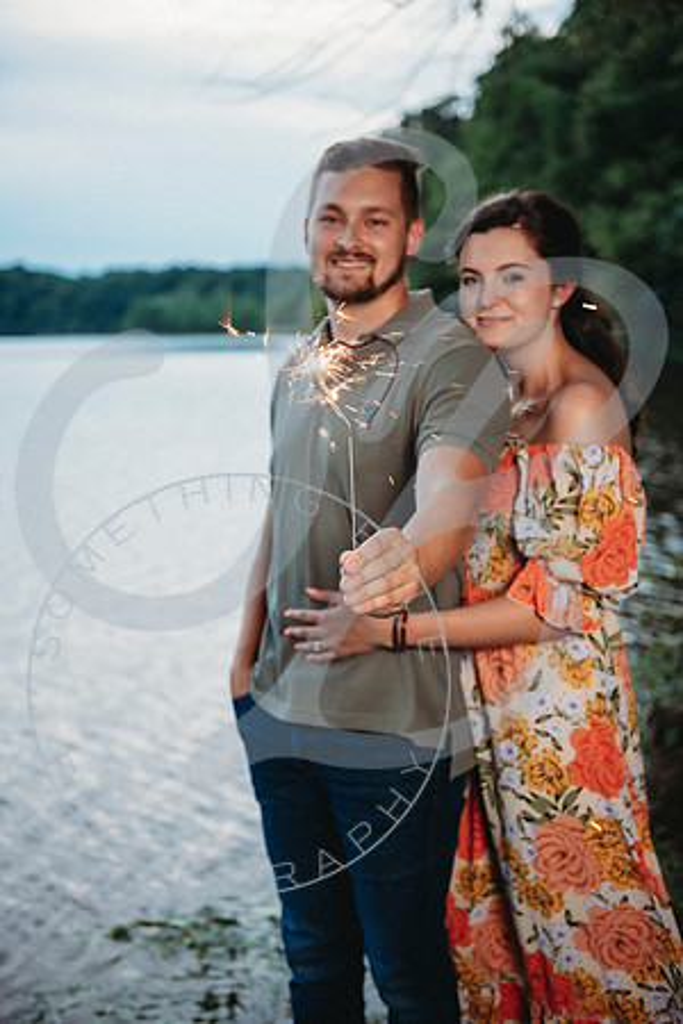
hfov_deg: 28.1
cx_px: 342
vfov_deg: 41.1
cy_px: 512
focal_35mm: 48
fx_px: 1366
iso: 400
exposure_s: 1/160
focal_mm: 48
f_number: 2.8
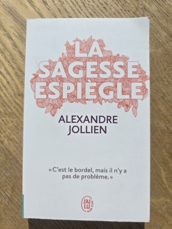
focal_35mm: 23
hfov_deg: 58.9
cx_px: 86
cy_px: 114
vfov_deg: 73.9
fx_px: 152
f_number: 1.7
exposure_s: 1/2463
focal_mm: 6.3
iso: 12
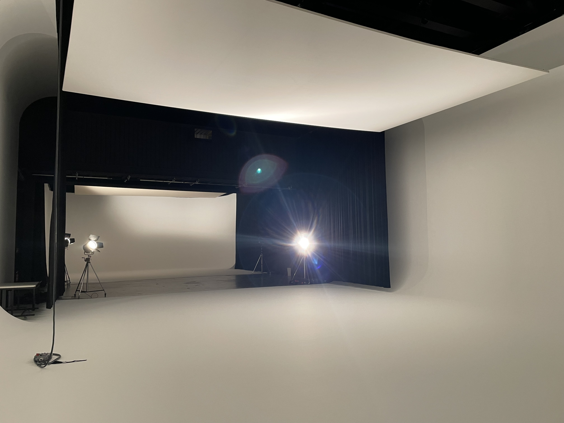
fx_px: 424
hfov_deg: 67.3
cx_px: 282
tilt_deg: +6.1
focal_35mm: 26
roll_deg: +0.9
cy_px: 212
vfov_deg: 53.1
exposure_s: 1/50
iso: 100
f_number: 1.6
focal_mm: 4.2
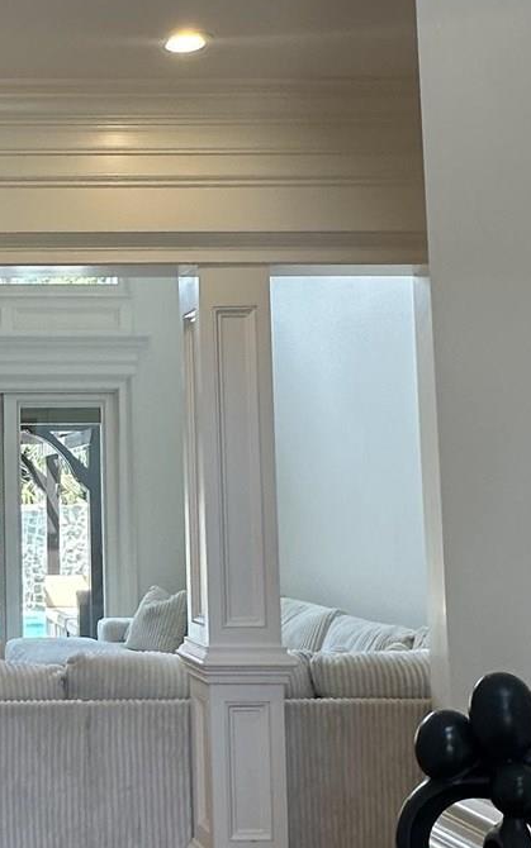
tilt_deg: +4.8
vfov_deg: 39.5
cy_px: 392
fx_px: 1180
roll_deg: -0.5
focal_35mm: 51
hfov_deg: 22.8
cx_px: -146
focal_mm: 2.22
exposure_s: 1/120
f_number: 2.2
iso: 64
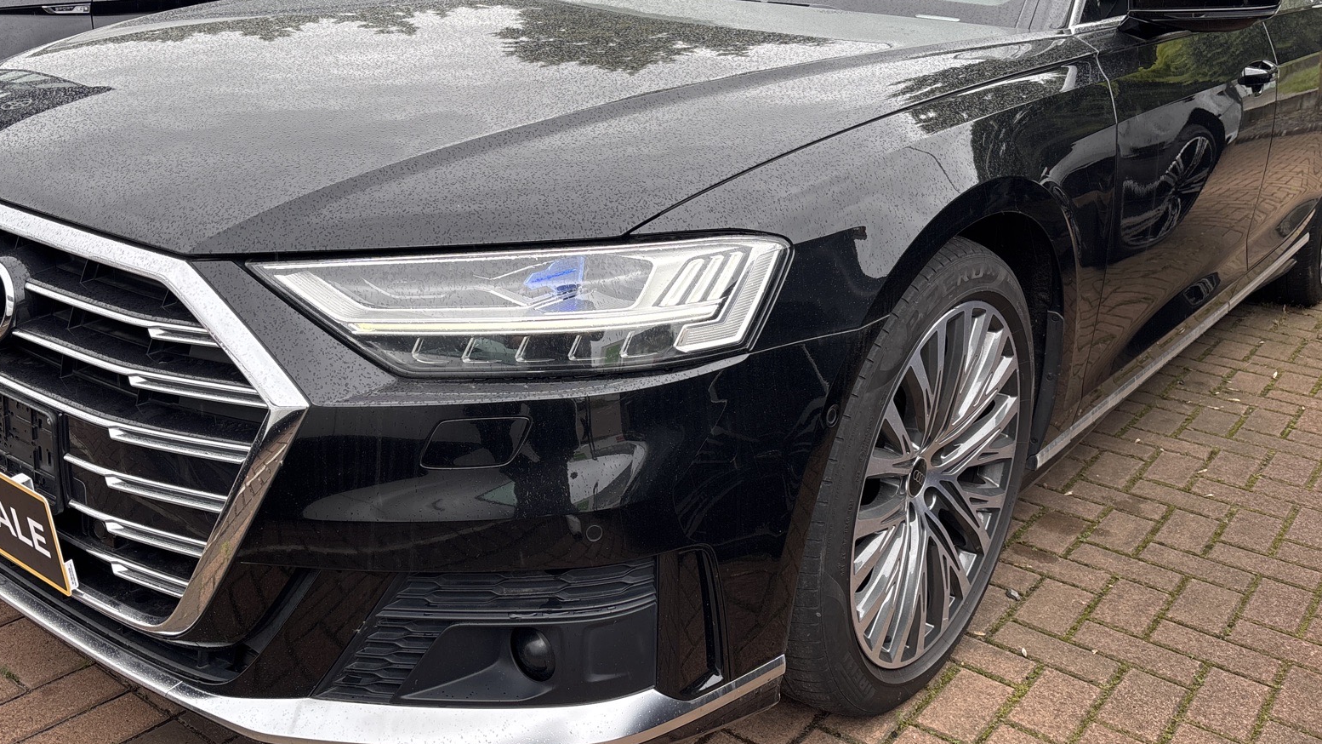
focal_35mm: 35
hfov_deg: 56.5
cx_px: 601
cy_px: 250
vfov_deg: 33.4
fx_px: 1227
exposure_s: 1/391
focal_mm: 5.96
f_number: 1.6
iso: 50
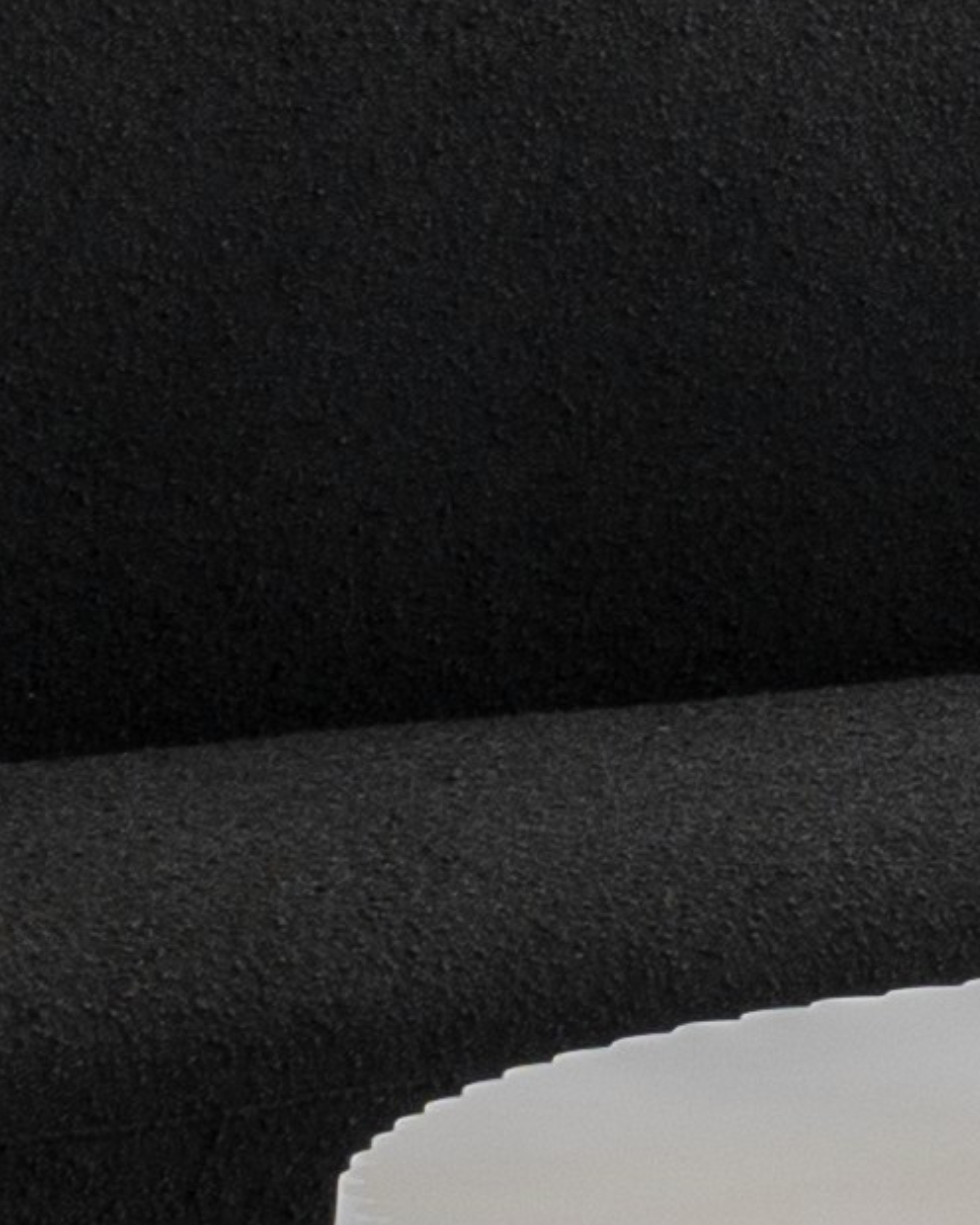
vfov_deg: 5.1
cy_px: -1065
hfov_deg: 4.1
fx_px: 13451
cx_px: 2416
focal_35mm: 371
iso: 250
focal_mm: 35
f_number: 10
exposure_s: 1/10
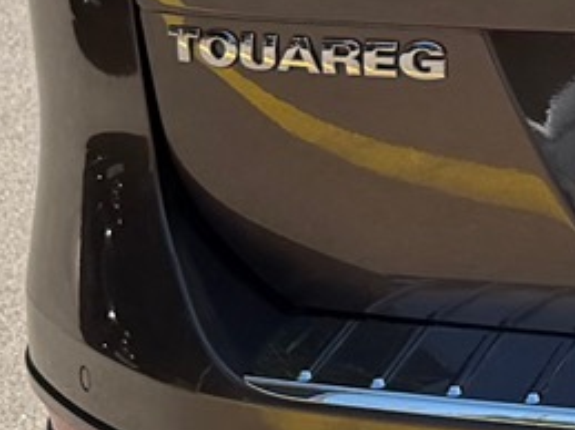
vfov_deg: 7.8
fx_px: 3105
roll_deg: +3.9
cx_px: 1154
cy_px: -146
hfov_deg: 9.8
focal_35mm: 187
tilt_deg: -9.4
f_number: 1.78
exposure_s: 1/2611
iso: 80
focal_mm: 6.76
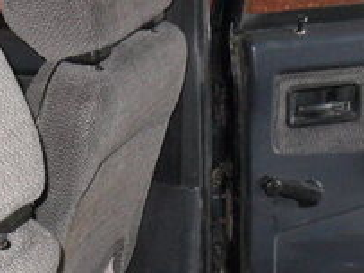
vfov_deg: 12.4
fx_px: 1198
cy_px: 401
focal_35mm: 114
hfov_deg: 17.1
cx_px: 56
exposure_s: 1/45
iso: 200
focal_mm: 6.3
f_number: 3
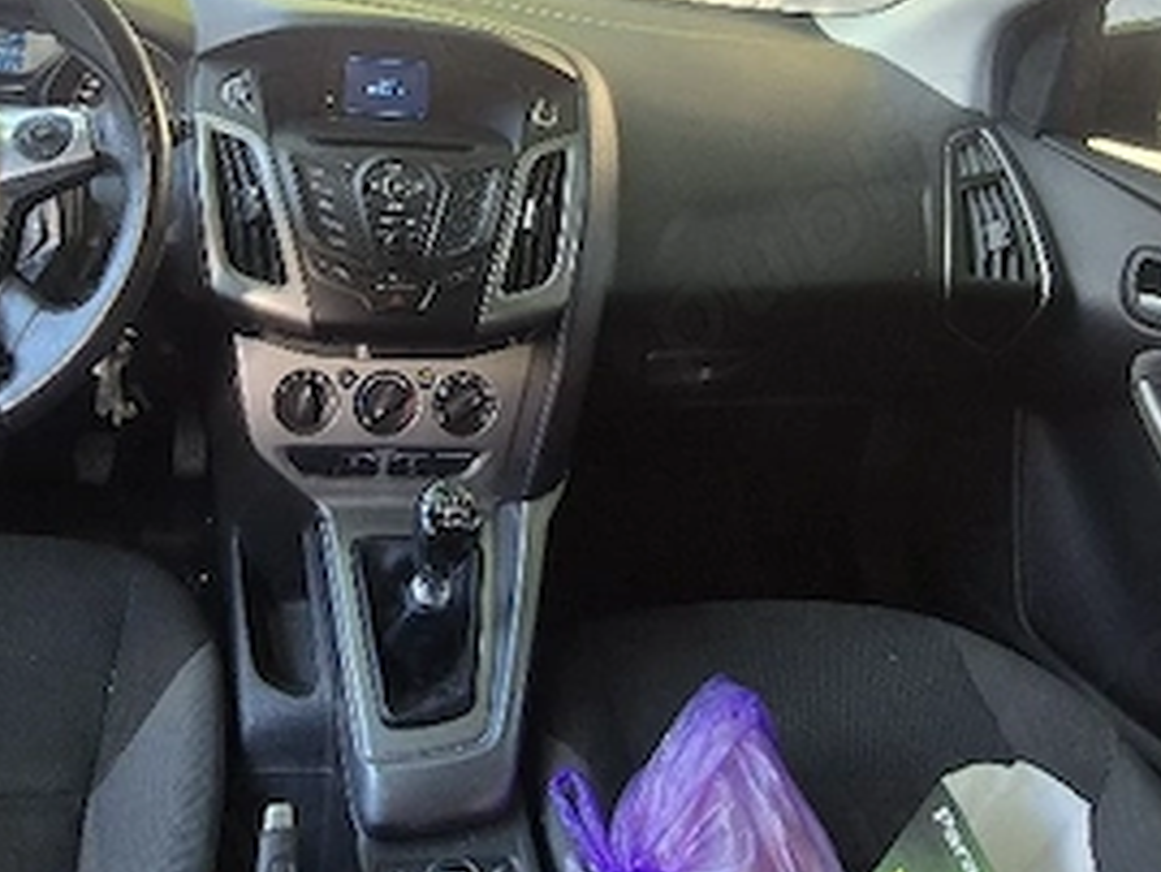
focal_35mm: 29
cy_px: 177
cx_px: 423
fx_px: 973
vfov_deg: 45.8
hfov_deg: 60.7
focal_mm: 2.2
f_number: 2.2
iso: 100
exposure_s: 1/50
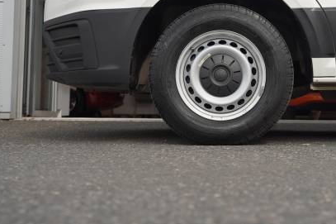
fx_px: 720
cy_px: 49
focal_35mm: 77
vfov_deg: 17.5
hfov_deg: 26.1
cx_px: 220
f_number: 4
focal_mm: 49.1
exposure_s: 1/200
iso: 100
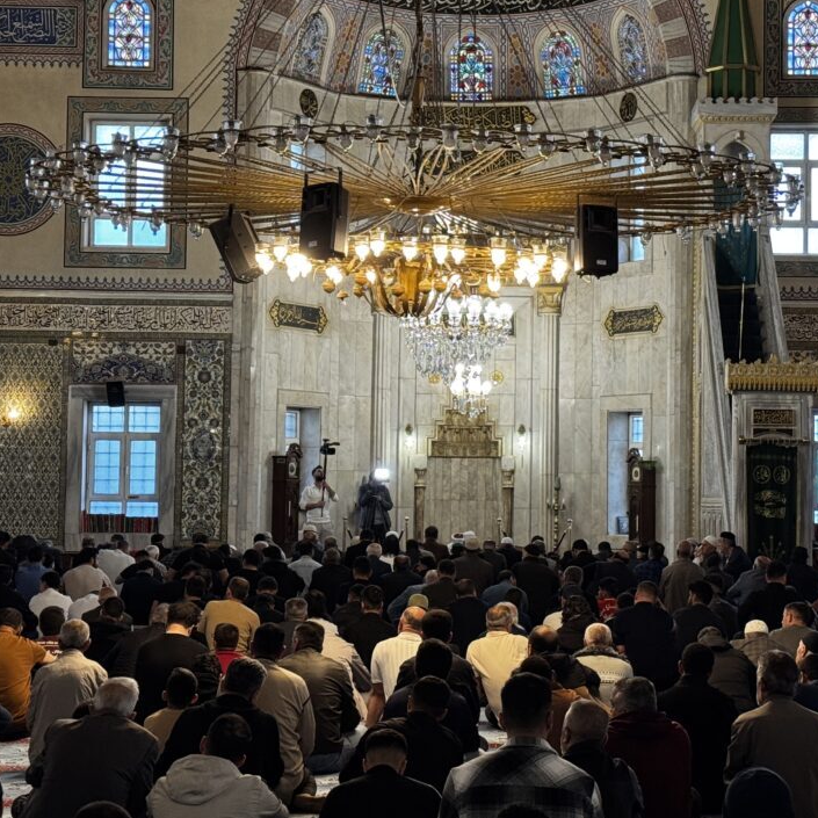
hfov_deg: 22.4
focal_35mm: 77
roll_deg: -1.2
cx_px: 479
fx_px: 2059
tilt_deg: +3.7
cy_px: 343
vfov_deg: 22.5
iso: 200
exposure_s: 1/33
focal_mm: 6.76
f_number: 1.78
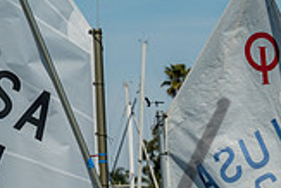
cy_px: 324
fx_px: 4930
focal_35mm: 631
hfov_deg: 3.3
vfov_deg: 2.2
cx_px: 382
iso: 250
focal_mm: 135
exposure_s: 1/500
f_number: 10
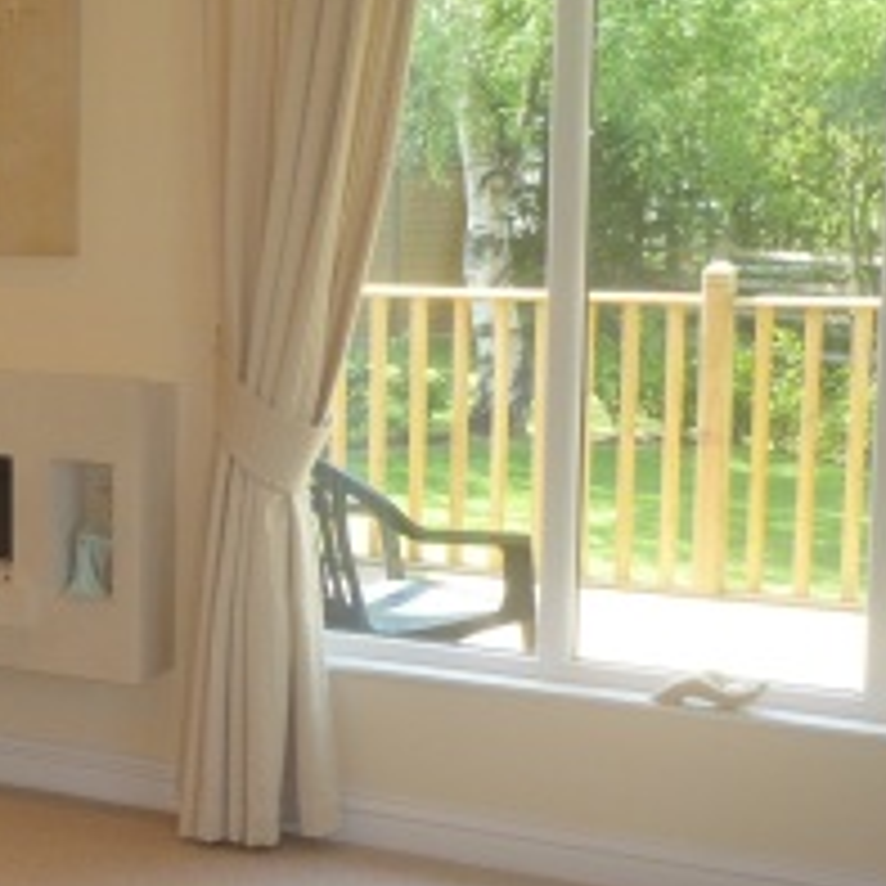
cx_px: -202
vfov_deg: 22.8
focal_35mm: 76
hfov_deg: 21.1
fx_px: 2201
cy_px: 468
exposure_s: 1/60
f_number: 2.8
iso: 100
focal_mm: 5.5
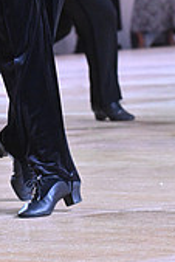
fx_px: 2547
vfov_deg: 5.8
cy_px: -118
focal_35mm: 350
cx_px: -29
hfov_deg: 3.9
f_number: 5.6
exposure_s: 1/400
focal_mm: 102
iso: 2500
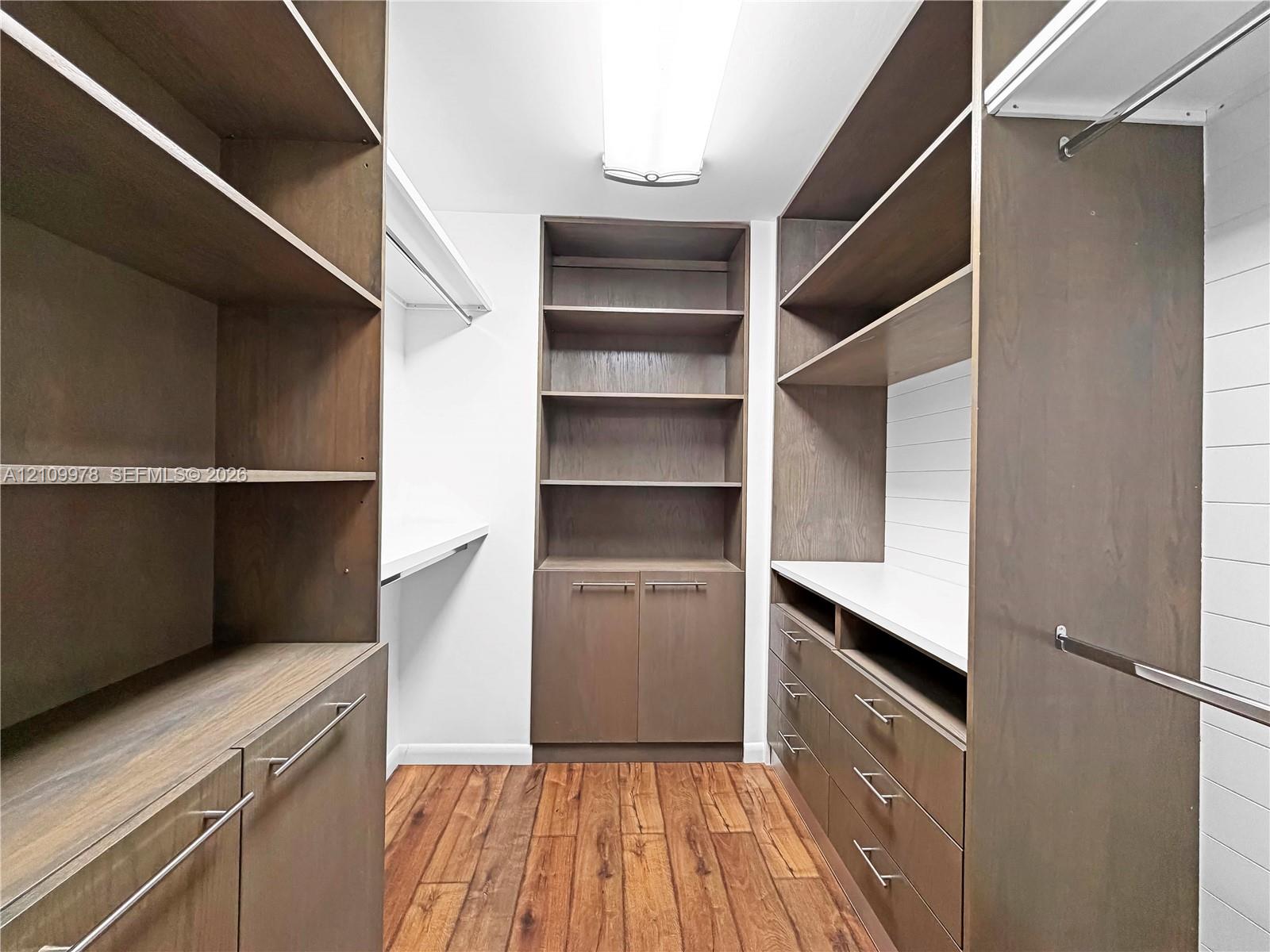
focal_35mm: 14
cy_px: 476
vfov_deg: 85.7
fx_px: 514
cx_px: 635
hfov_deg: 102.1
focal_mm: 2.22
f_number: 2.2
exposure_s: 1/60
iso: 250
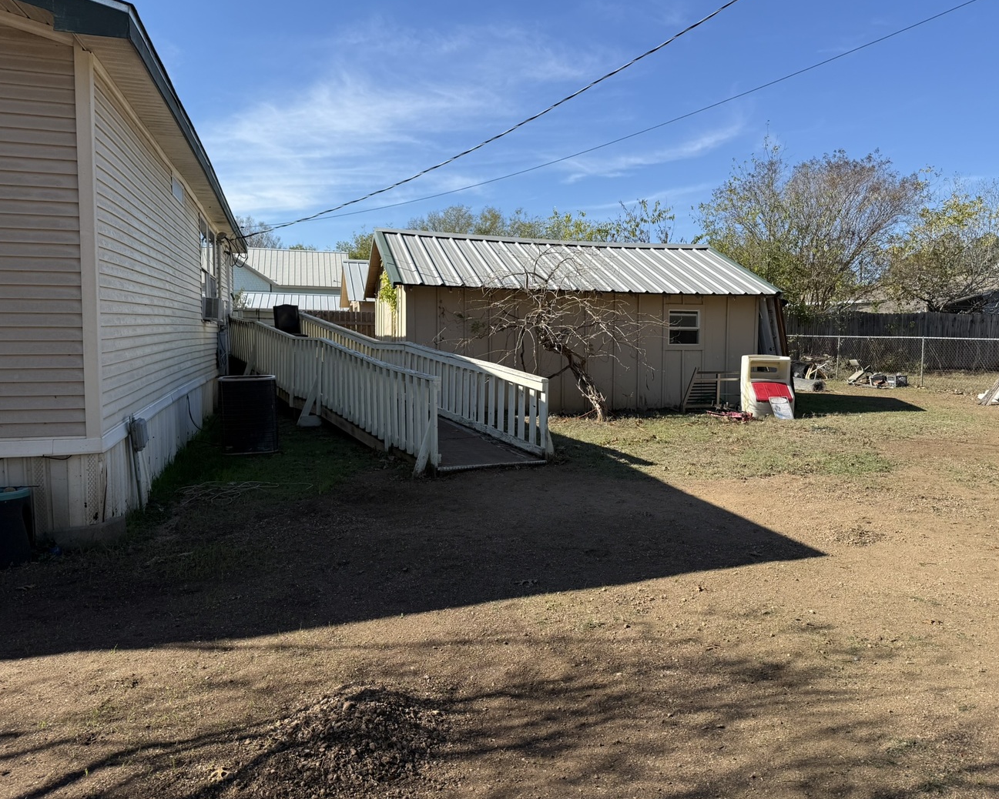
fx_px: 769
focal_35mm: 26
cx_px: 548
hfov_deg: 65.9
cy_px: 395
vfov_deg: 54.9
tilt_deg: -0.7
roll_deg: -2.1
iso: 80
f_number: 1.78
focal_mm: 6.76
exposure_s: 1/3279
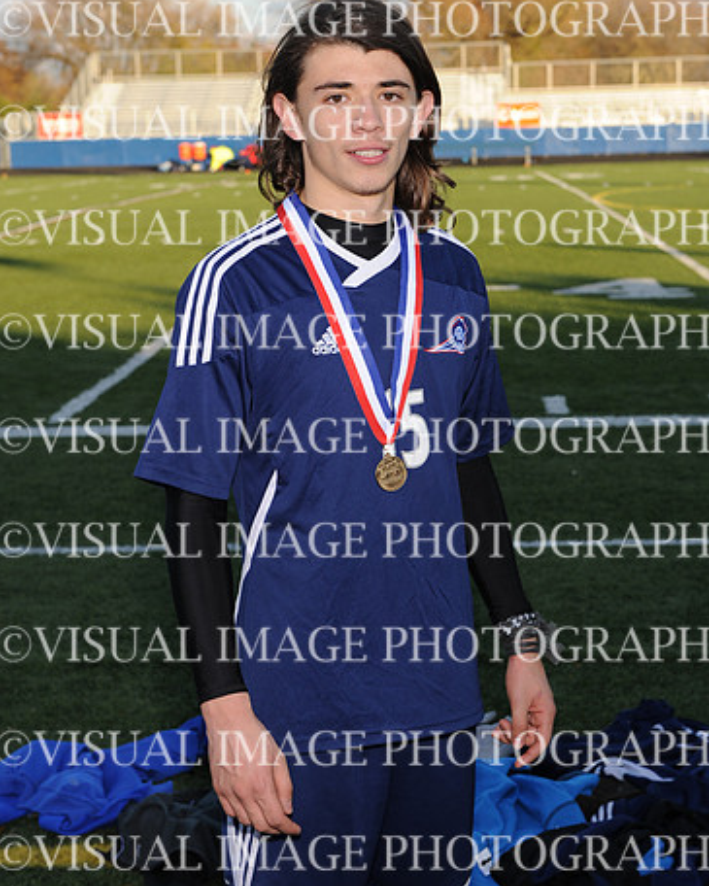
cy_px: 383
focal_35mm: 74
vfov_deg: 25.7
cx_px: 369
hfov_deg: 20.7
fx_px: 1940
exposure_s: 1/250
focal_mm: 62
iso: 200
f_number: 7.1
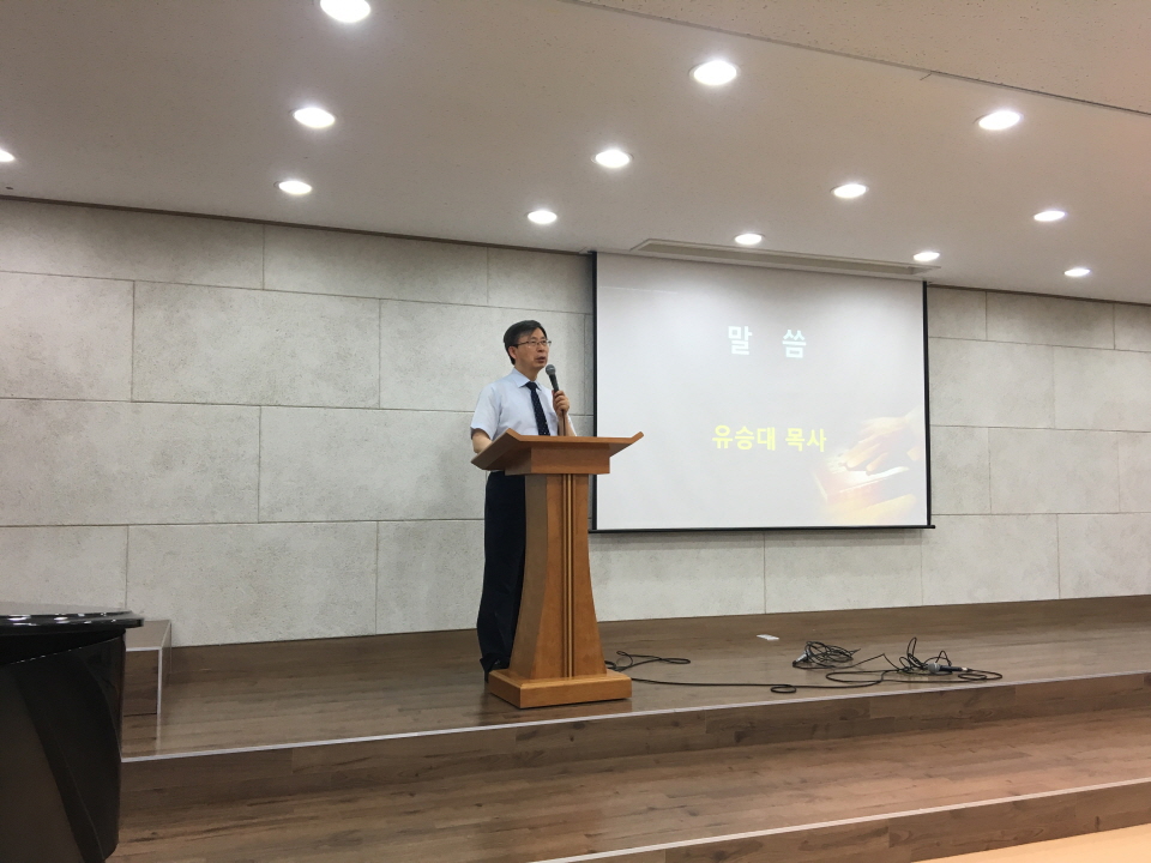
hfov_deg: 61.7
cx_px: 576
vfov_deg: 48.2
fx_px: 964
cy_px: 432
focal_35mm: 29
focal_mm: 4.15
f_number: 2.2
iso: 50
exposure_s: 1/30
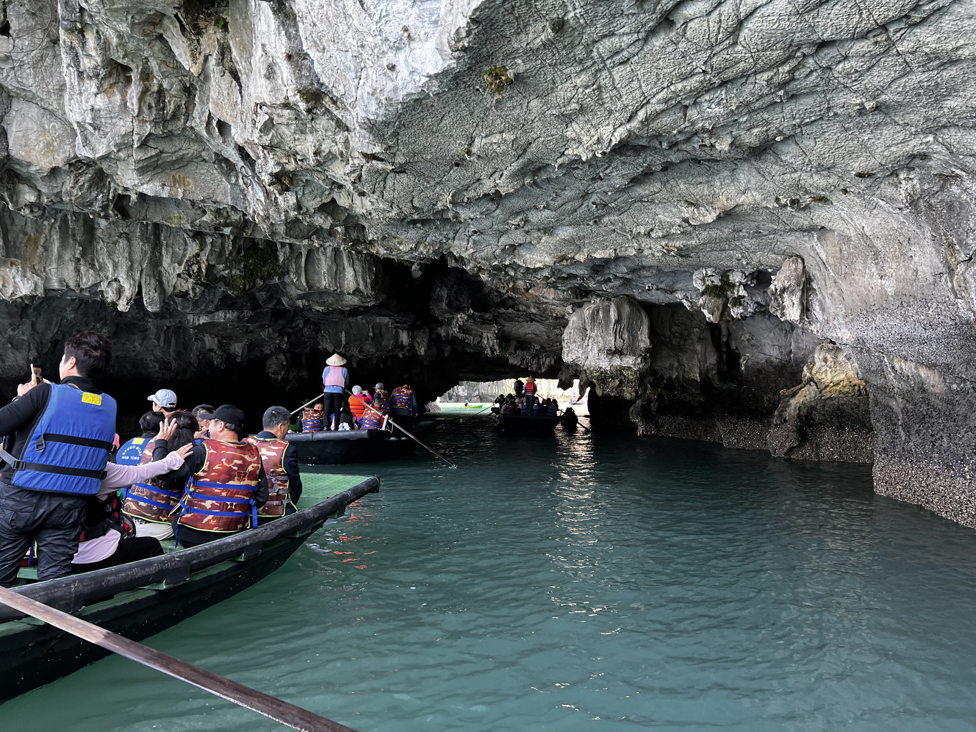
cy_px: 366
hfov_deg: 67.3
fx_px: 733
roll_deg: +0.9
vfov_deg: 53.1
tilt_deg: +2.5
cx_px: 488
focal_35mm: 26
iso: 80
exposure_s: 1/121
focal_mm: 5.7
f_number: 1.5
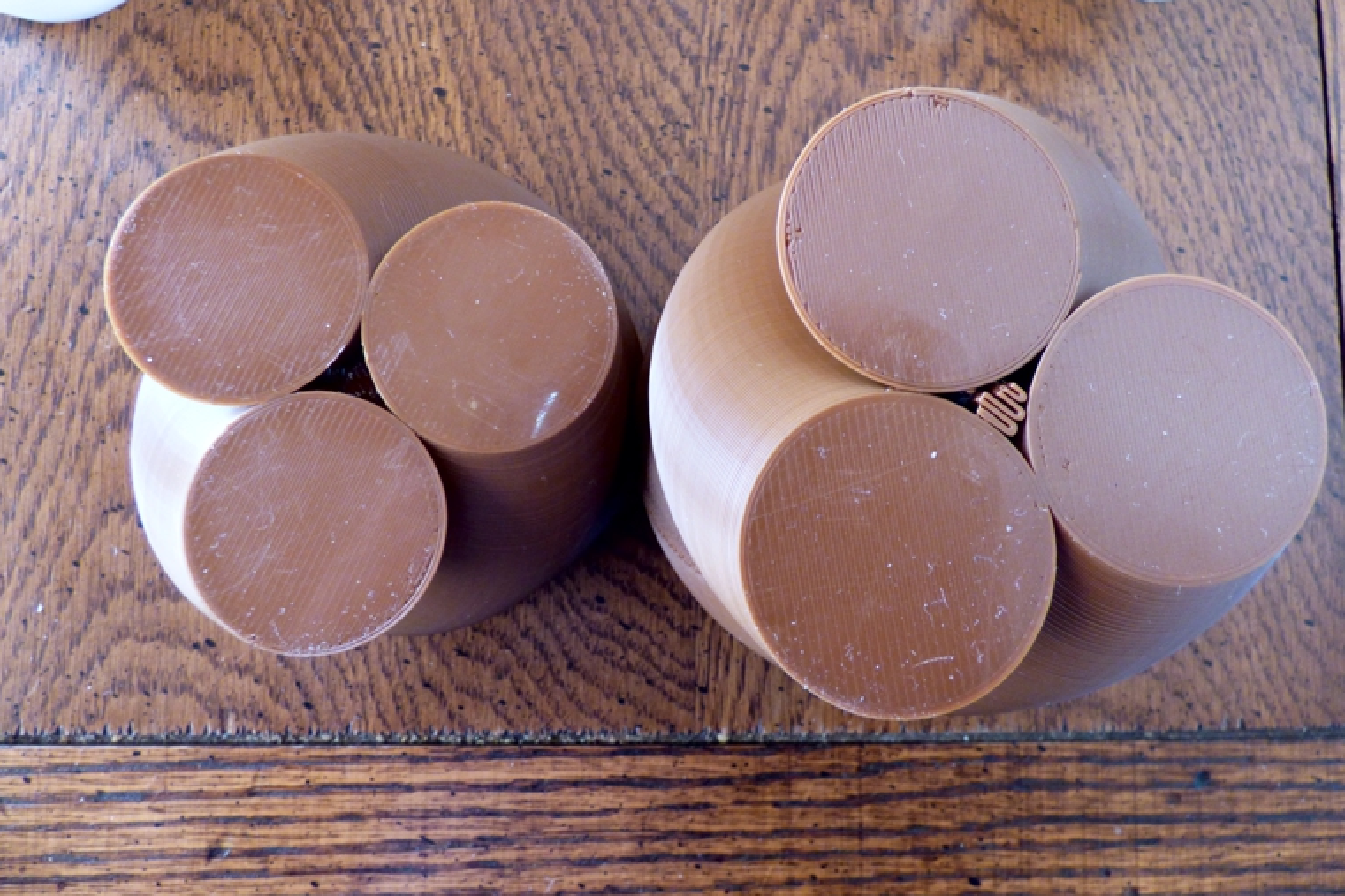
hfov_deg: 81.2
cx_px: 670
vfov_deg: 59.3
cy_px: 401
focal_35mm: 21
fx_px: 784
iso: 400
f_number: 2.8
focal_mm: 3.58
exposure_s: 1/25
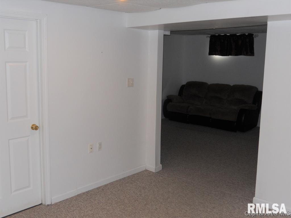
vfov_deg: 39.7
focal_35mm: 36
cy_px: 109
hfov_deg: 51.4
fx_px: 303
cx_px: 146
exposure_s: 1/30
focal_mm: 6.4
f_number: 3
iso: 125
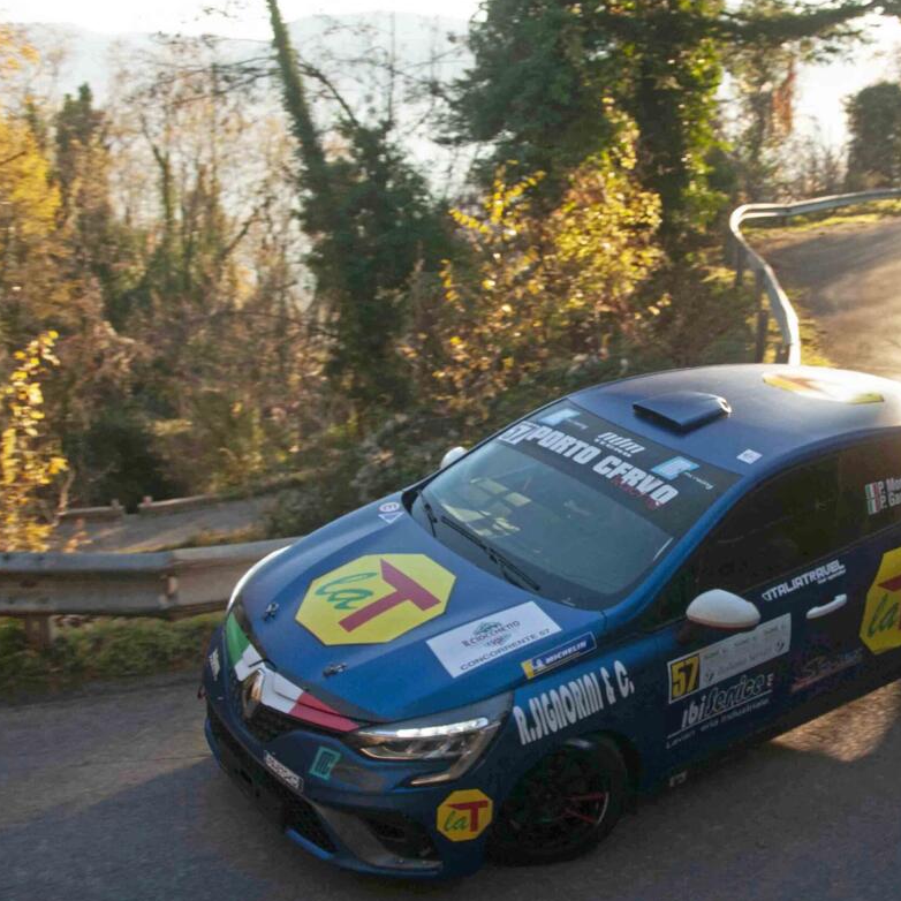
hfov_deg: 38.4
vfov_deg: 39.2
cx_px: 644
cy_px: 453
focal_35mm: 43
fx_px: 1266
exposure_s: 1/400
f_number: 5
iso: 560
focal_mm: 22
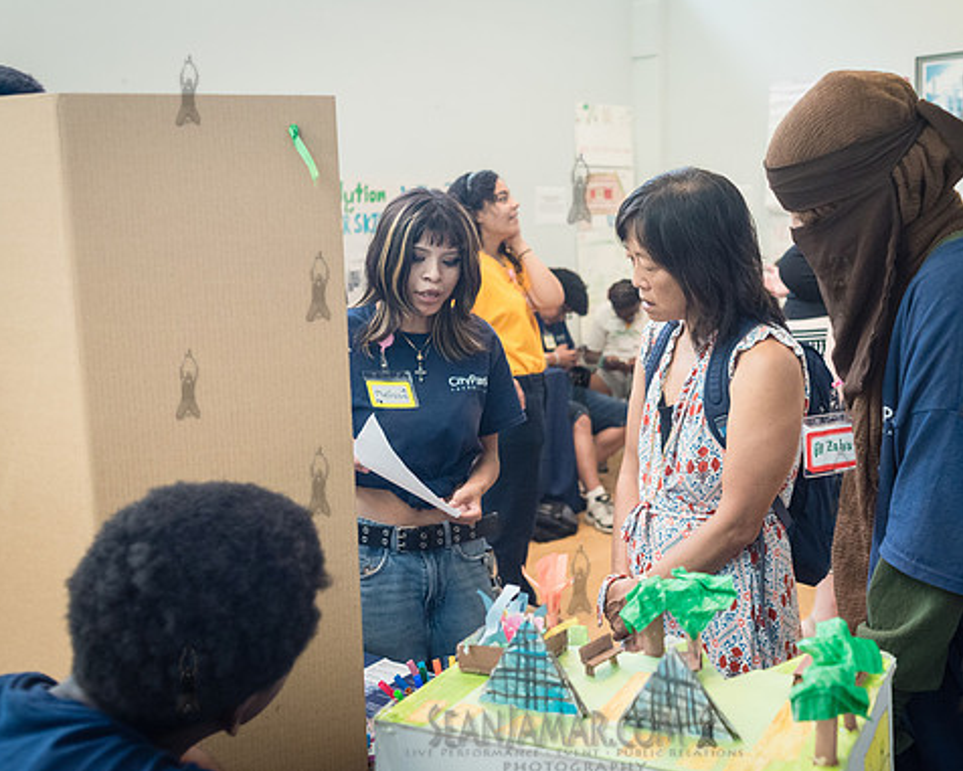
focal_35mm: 40
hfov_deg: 45.5
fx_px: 1140
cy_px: 383
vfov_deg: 37.3
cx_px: 579
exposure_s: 1/500
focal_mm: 35
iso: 4000
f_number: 4
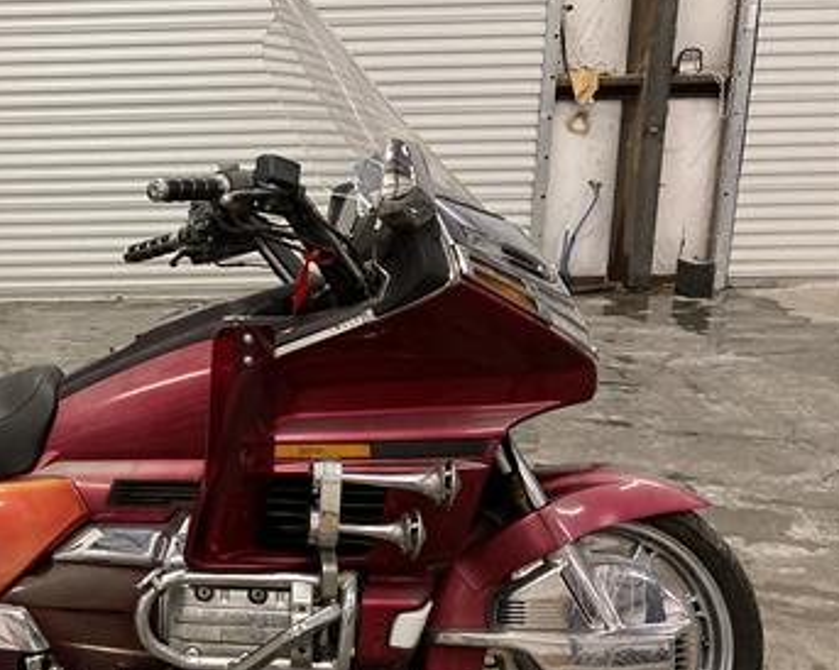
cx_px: 71
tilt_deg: -14.9
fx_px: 1266
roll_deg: +0.8
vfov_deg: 29.6
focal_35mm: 51
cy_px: 413
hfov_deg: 34.5
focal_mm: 3.99
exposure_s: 1/40
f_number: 1.8
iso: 250
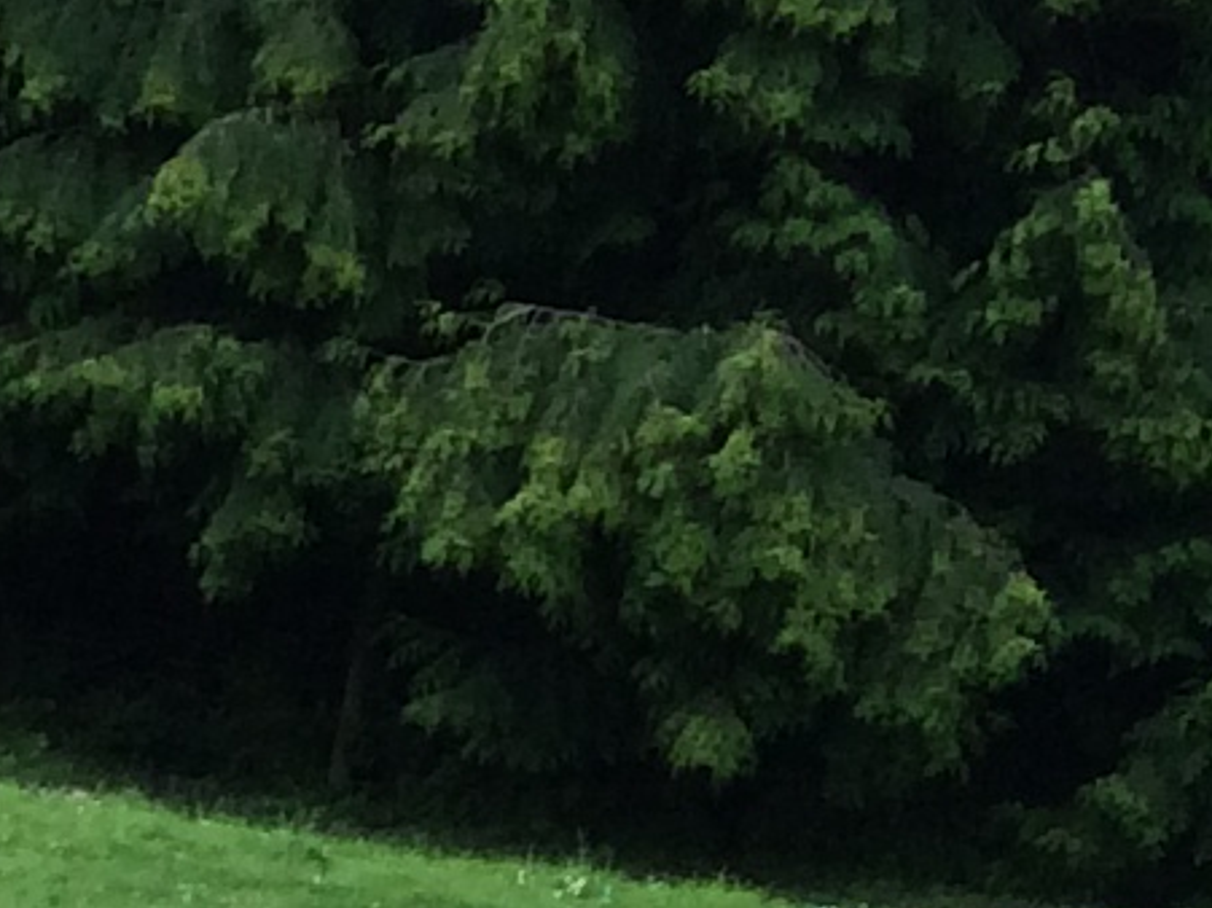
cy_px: 3025
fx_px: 7596
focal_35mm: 217
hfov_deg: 7.8
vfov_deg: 6.1
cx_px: -2507
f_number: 2.2
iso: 32
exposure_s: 1/193
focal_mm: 4.12
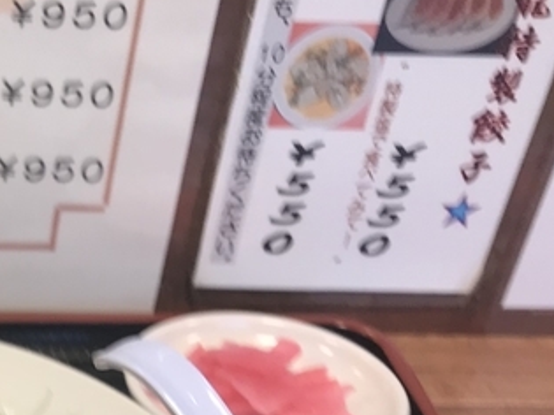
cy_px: 663
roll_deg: -0.5
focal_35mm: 91
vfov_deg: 14.8
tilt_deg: -41.5
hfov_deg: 19.5
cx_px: -208
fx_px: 1456
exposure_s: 1/50
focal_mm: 3.99
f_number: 1.8
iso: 20
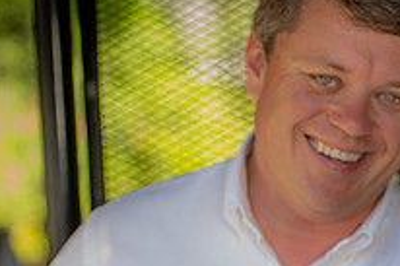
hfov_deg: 8.8
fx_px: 2565
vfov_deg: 5.9
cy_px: 270
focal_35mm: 231
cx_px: 499
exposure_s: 1/80
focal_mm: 82
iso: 50
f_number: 2.8
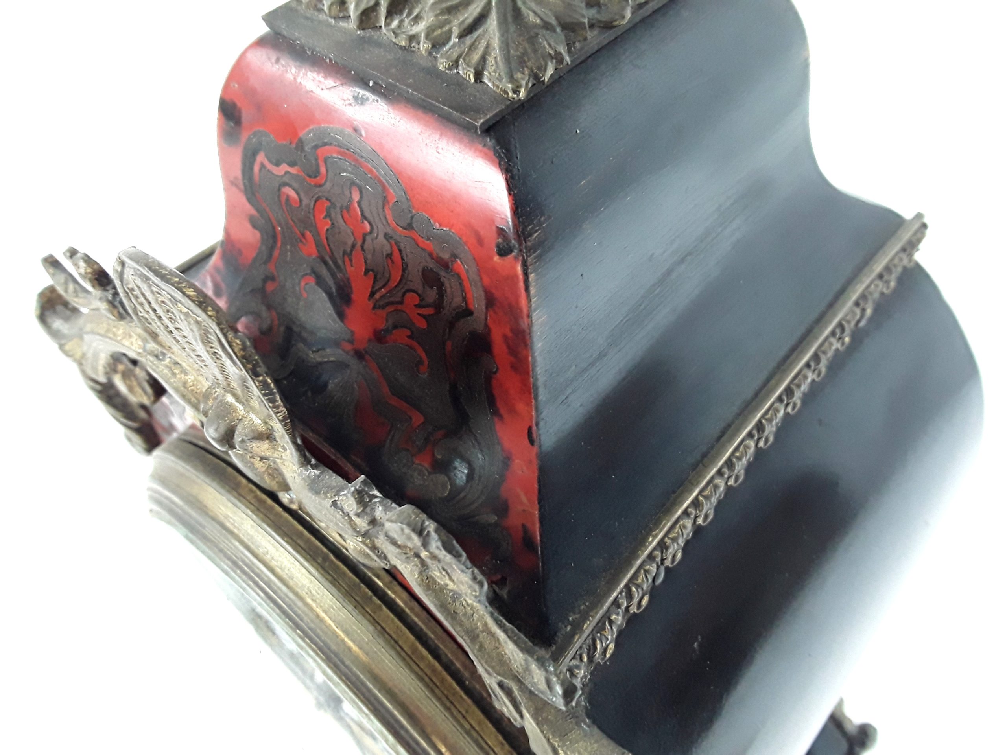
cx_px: 504
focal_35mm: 27
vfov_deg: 51.4
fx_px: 785
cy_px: 378
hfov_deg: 65.3
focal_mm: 2.91
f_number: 1.9
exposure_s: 1/33
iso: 125
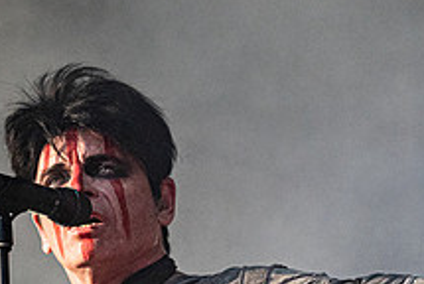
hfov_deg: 6.3
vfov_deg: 4.2
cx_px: 128
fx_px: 3868
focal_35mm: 328
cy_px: 314
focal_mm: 90
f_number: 4.5
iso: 800
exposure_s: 1/6400
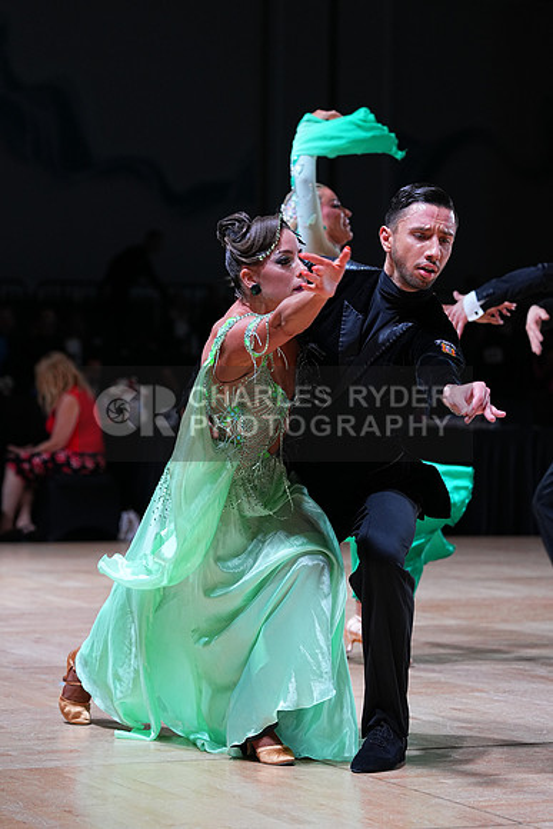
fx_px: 2625
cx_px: 276
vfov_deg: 17.9
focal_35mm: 114
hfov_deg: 12.0
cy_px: 414
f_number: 4
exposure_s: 1/400
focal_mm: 114
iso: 1000
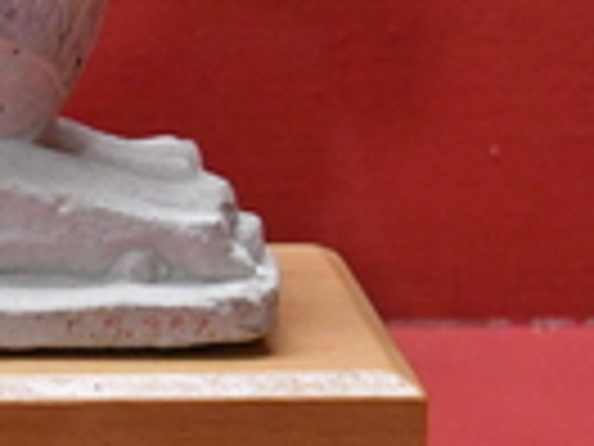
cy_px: 178
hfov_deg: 10.6
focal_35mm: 183
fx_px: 3140
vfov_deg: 8.1
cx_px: -99
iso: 8000
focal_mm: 38
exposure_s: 1/250
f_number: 6.3
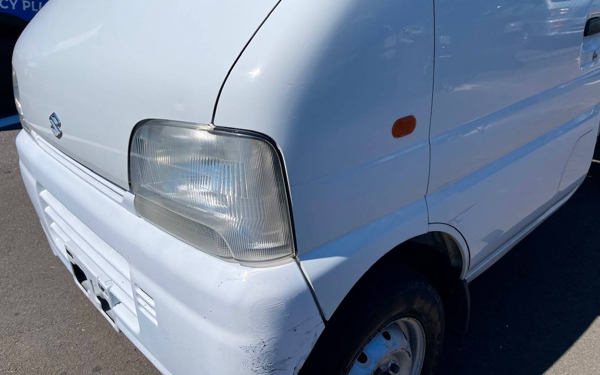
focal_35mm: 27
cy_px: 169
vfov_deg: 46.0
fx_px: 442
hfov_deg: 68.4
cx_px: 296
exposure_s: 1/9174
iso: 32
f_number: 1.6
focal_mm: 5.1
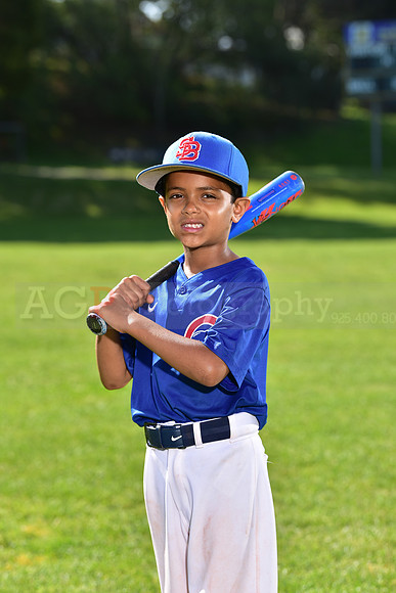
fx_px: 1979
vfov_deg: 17.1
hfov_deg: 11.4
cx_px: 198
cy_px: 296
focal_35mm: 120
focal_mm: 120
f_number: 5
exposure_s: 1/250
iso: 80
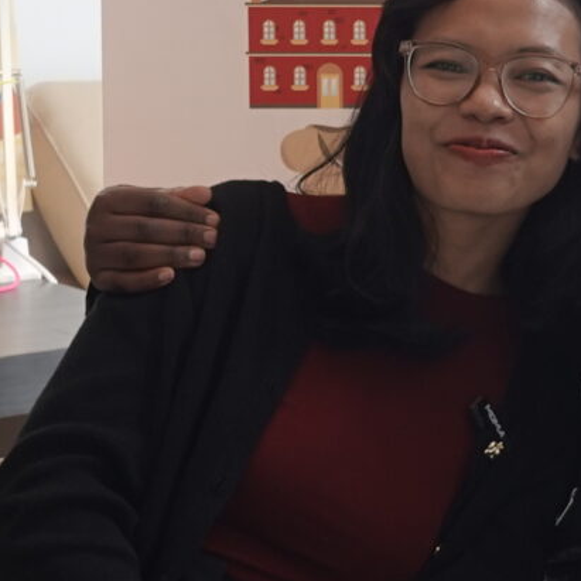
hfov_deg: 13.1
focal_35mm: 127
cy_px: -9
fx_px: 2412
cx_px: 837
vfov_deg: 13.5
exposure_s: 1/40
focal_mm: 9
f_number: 2.8
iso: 100
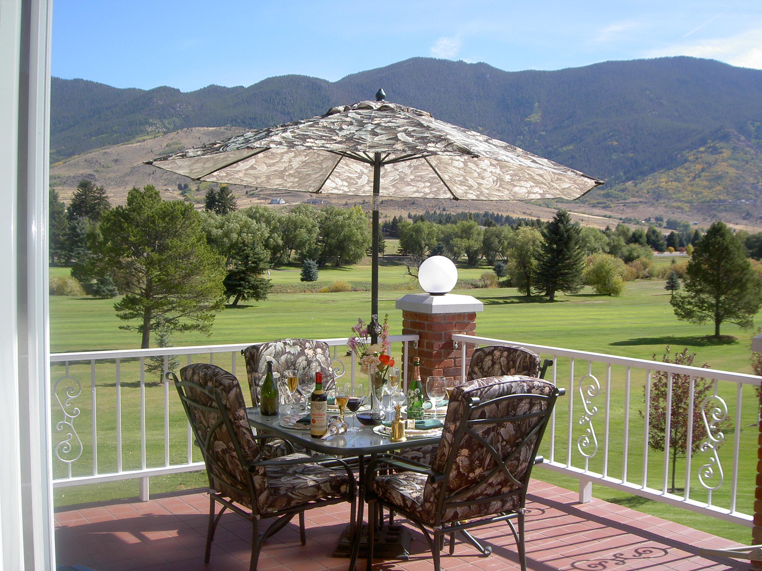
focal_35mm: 39
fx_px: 859
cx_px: 381
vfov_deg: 36.8
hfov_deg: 47.9
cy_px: 286
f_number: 4.7
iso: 100
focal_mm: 8
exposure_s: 1/250
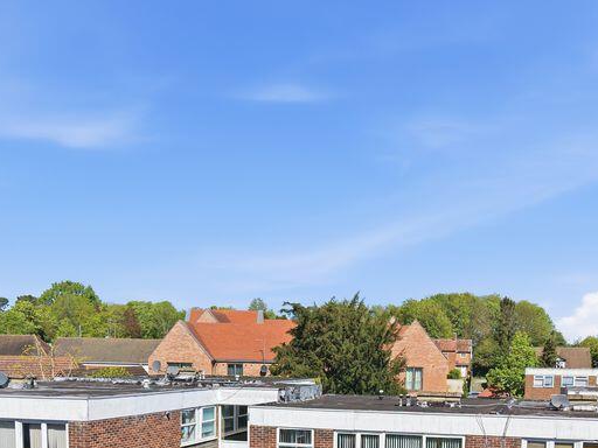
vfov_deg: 28.4
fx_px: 829
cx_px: 328
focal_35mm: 48
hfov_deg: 39.6
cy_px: 447
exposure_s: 1/6000
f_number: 1.8
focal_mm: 8.7
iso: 250
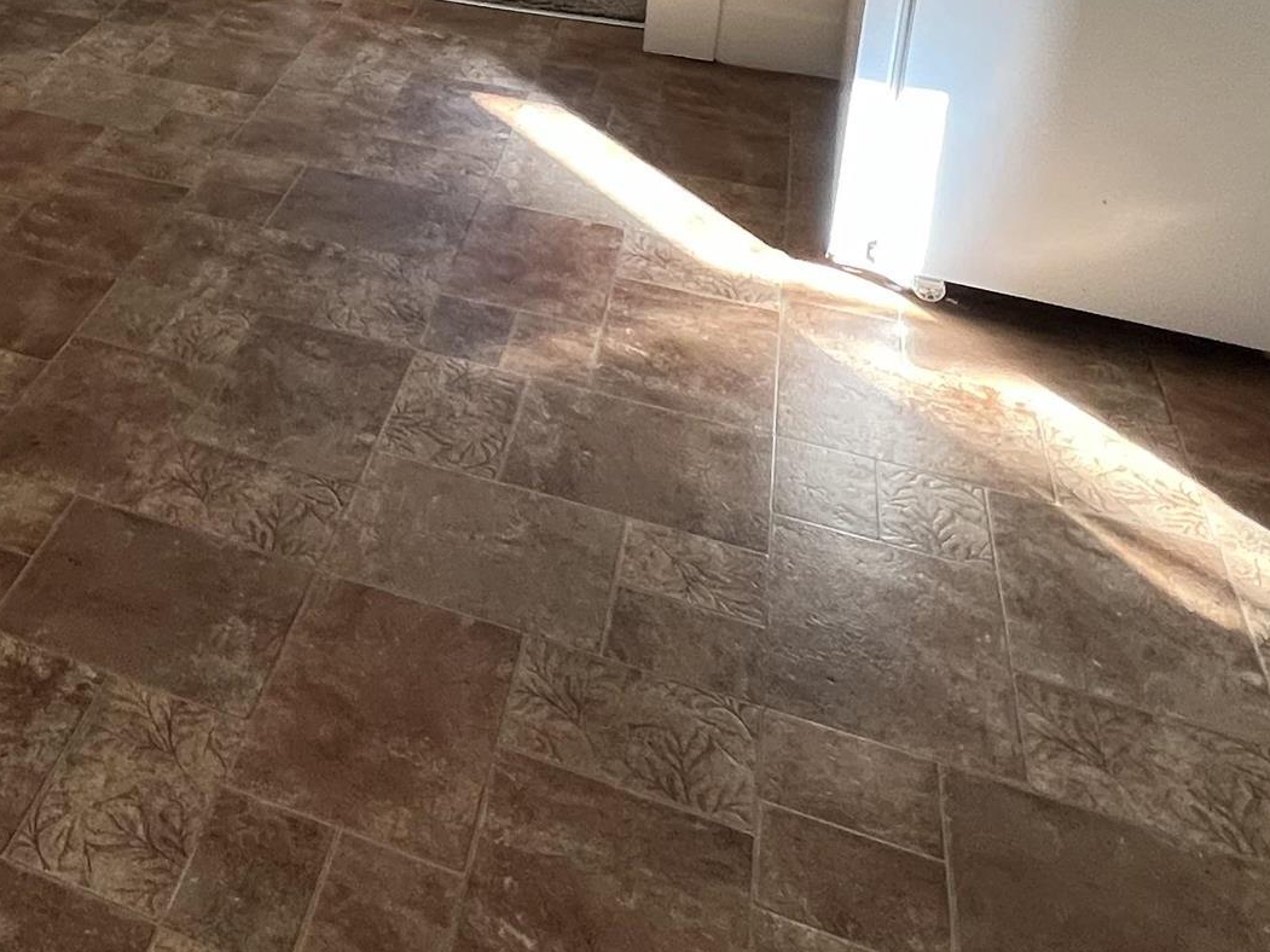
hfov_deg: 43.8
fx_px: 1394
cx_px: 83
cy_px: -185
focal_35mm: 38
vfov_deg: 31.6
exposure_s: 1/99
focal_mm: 1.57
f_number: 1.8
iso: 160
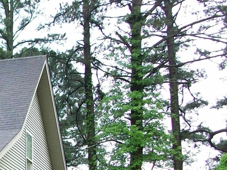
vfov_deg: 14.5
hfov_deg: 18.0
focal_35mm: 99
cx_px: -102
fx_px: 649
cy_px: 206
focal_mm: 5.7
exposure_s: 1/131
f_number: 2.8
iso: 80
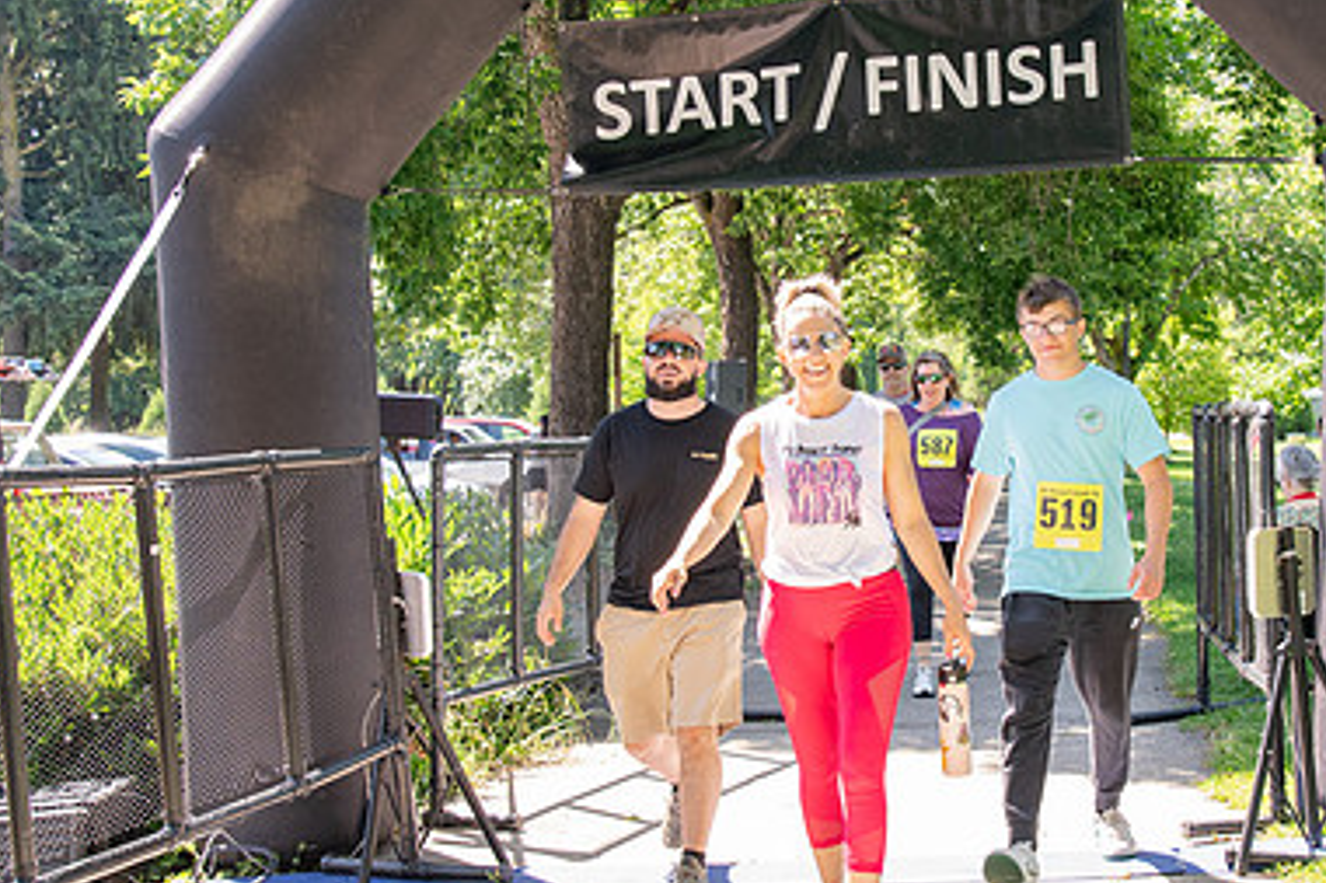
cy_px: 412
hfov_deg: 35.9
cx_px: 886
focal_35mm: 55
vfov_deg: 24.6
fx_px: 2025
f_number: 4
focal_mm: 24
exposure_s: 1/400
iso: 500
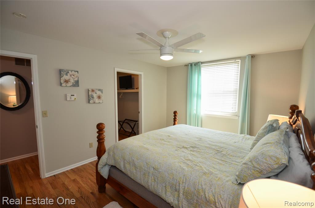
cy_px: 104
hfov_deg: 100.5
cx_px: 158
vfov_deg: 77.0
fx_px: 131
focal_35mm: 15
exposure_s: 1/60
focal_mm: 10
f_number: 4
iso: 200
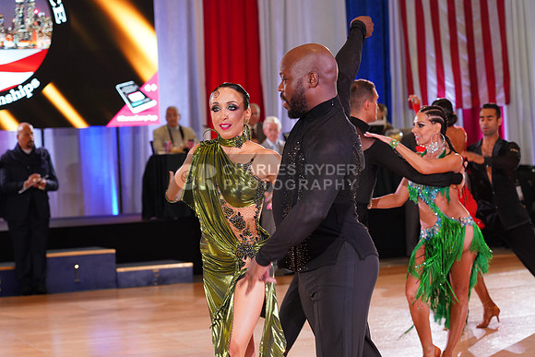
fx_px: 1516
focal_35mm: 102
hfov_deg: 20.0
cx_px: 268
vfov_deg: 13.4
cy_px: 178
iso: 1600
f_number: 5
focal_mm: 102
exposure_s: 1/160
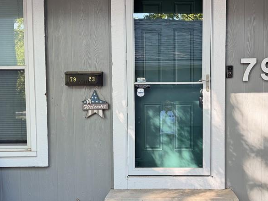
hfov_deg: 44.6
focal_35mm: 42
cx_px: 160
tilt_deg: -2.5
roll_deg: -0.2
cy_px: 123
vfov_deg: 34.2
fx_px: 325
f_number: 1.78
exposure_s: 1/193
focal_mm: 6.76
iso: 200
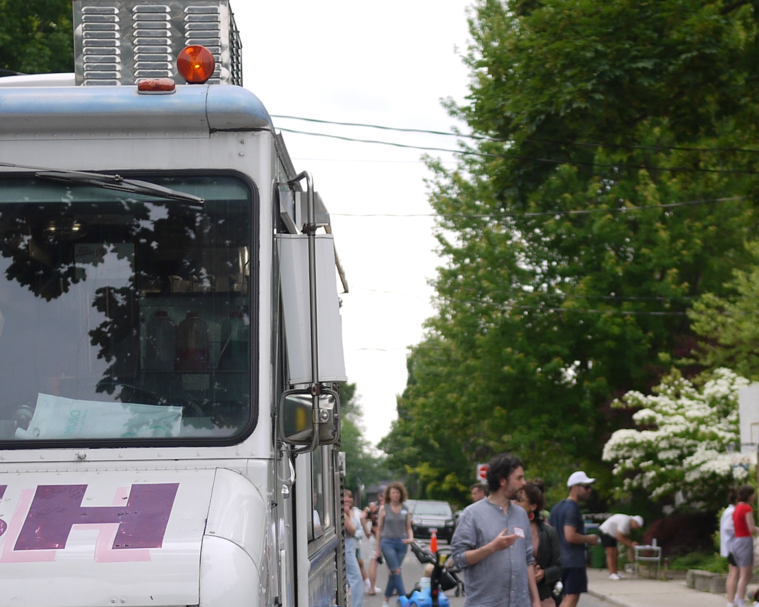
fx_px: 2134
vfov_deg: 16.0
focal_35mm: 95
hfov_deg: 20.1
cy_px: 533
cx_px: 518
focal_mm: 20
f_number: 1.8
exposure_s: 1/1000
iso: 100
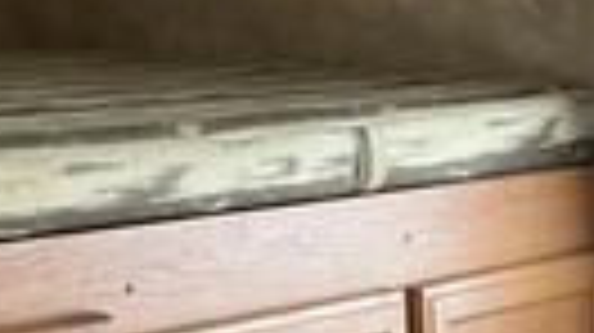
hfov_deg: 20.3
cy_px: -320
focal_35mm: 96
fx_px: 1511
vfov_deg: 11.4
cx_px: -180
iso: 160
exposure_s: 1/60
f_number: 1.8
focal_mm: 3
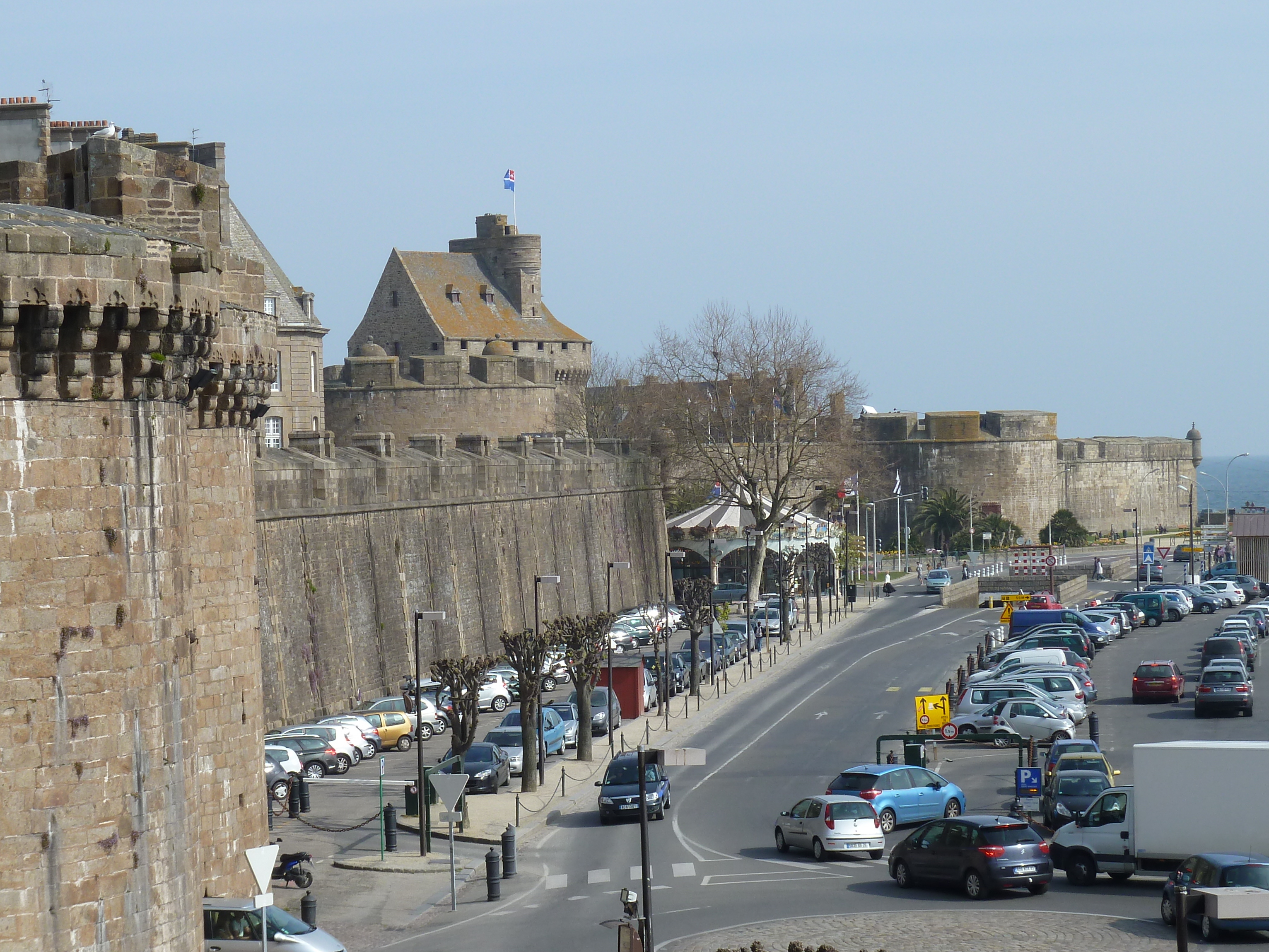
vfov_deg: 15.7
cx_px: 483
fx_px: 3446
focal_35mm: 94
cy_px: 596
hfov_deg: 20.8
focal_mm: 11.9
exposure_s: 1/500
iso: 80
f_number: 4.5
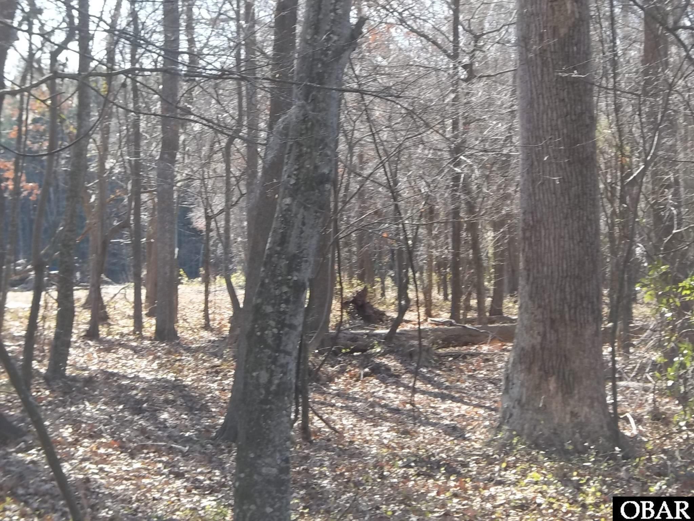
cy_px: 260
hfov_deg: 22.8
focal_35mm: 86
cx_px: 347
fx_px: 1724
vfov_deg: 17.2
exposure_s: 1/100
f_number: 4.3
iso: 80
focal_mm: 15.4
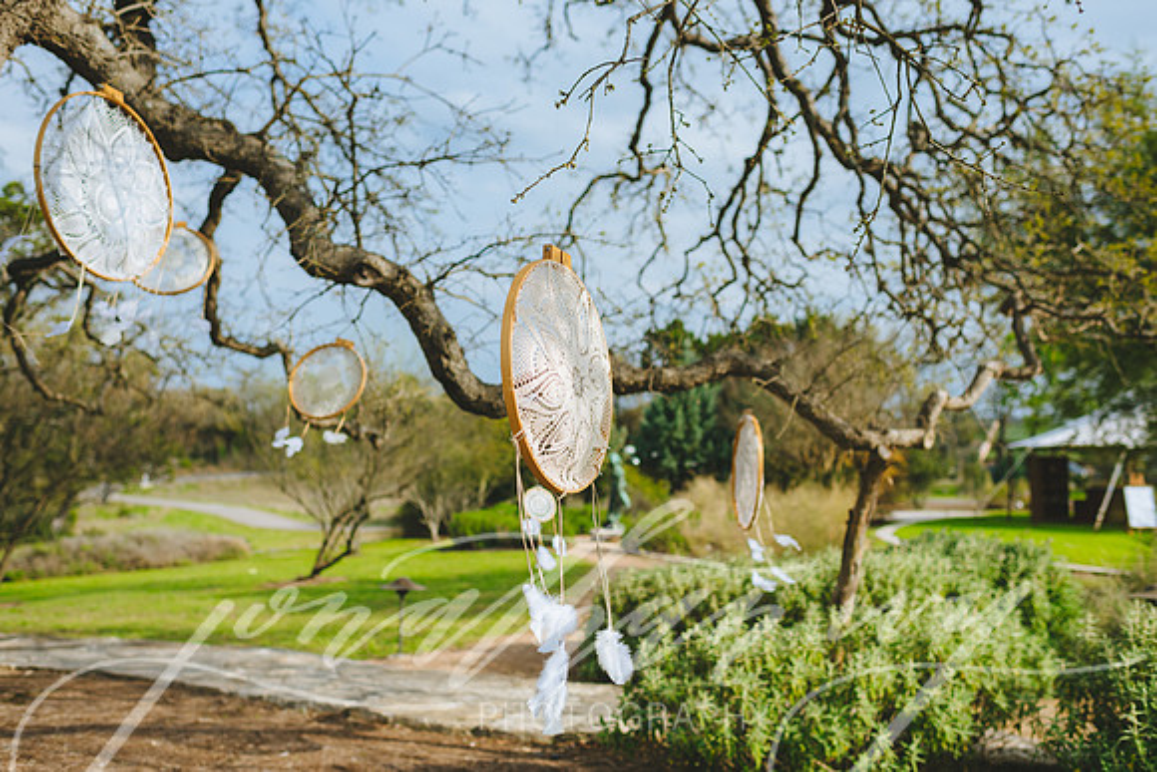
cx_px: 578
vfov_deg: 37.9
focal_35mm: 35
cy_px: 386
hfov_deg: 54.4
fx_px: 1125
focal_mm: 35
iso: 100
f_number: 2.8
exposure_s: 1/4000
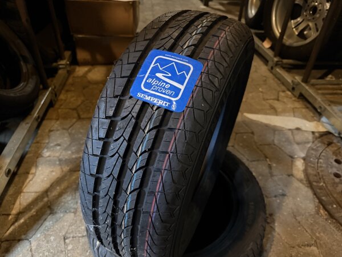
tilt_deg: -38.2
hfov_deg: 71.6
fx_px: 237
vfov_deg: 56.8
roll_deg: -2.3
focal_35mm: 24
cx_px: 171
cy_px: 128
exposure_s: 1/25
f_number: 1.78
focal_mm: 6.76
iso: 800
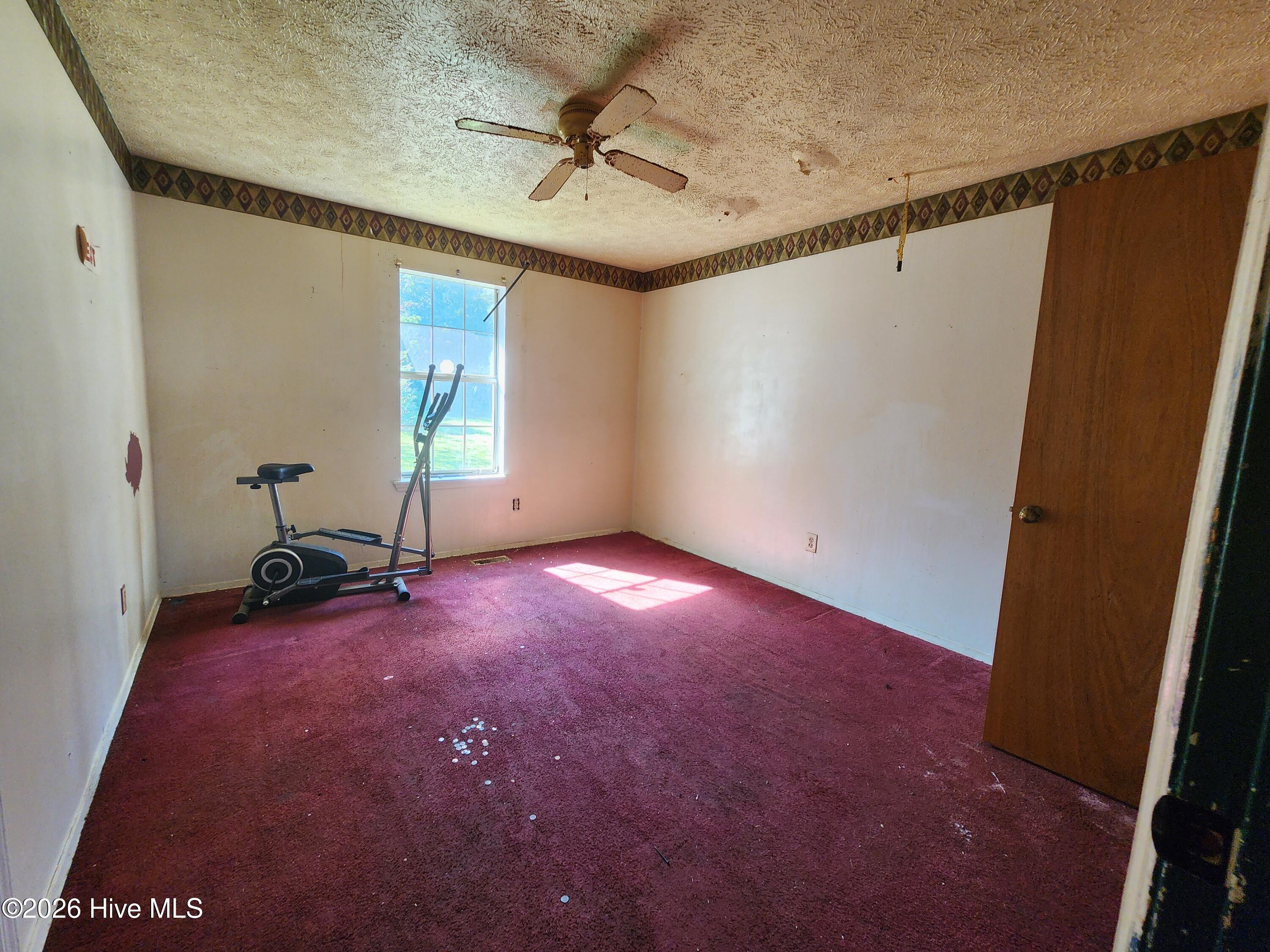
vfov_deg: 89.9
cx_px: 635
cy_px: 476
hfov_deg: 106.2
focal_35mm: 13
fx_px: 477
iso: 200
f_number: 2.2
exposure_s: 1/60
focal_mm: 2.2
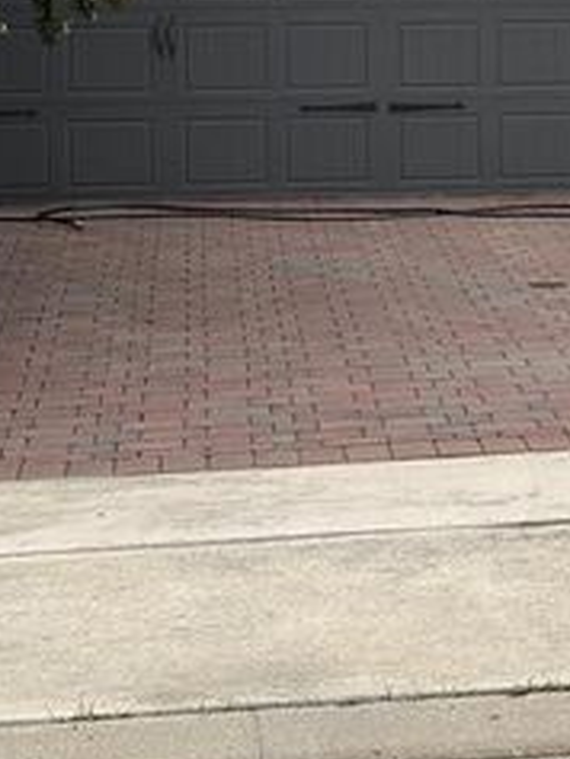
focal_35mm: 135
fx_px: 2961
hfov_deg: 10.9
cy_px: -30
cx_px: 612
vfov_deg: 14.3
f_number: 1.78
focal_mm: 6.76
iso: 64
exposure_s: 1/3534
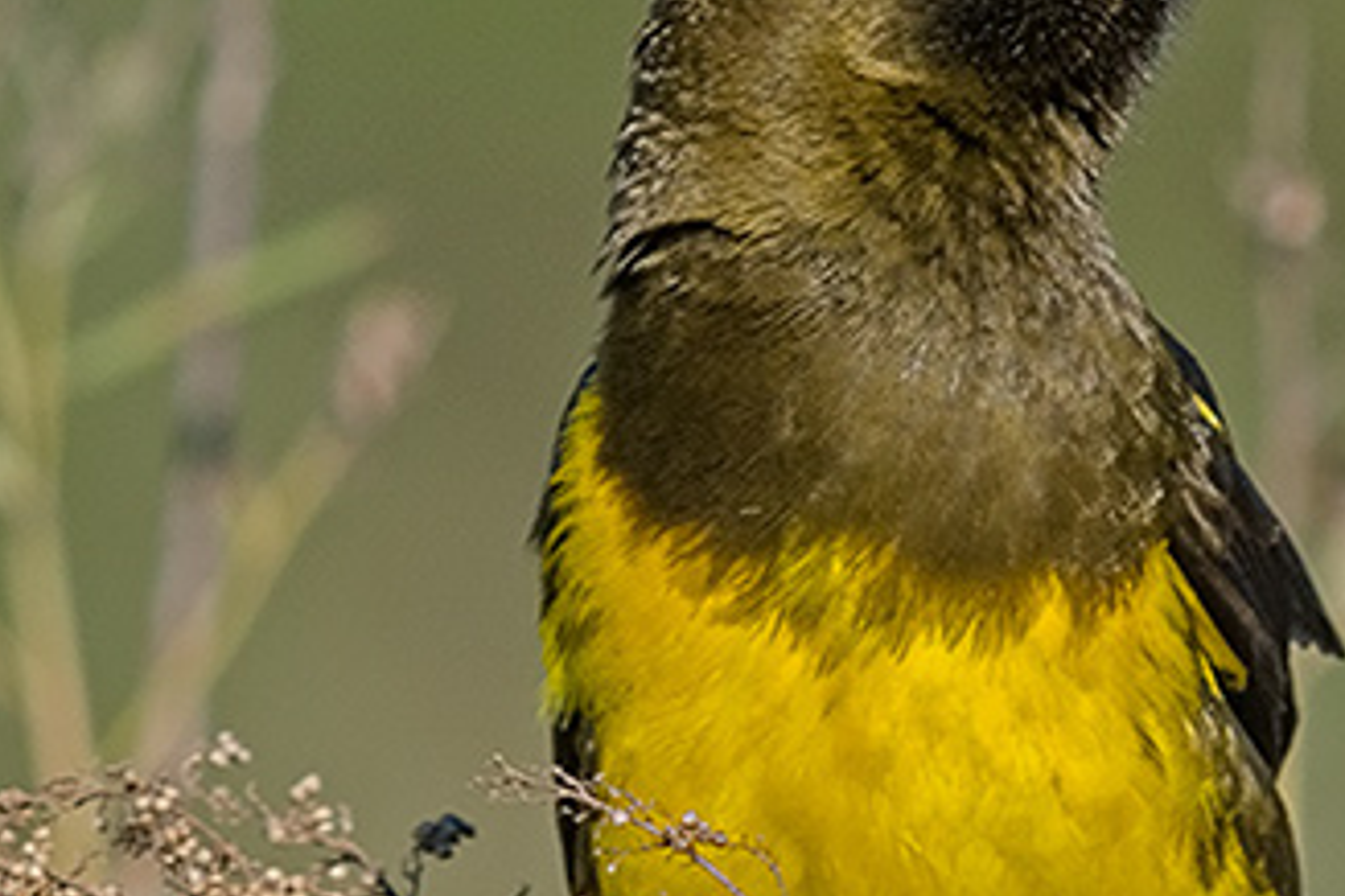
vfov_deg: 0.7
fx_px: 70271
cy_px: 764
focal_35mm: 1881
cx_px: 1259
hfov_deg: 1.1
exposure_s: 1/800
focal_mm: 400
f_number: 8
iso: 400
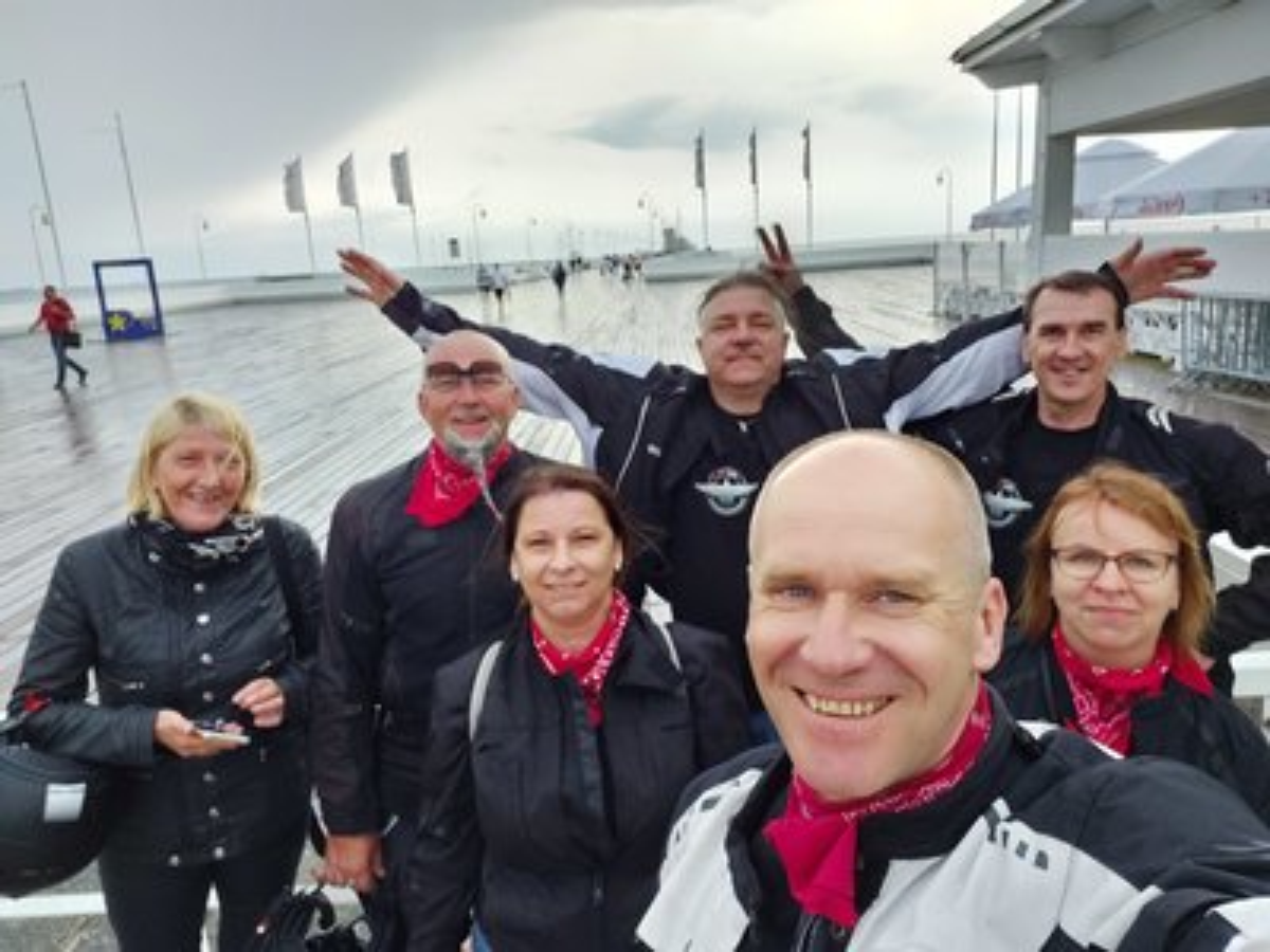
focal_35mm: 26
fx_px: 954
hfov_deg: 67.3
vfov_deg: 53.1
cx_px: 635
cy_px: 476
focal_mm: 3.75
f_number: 2
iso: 125
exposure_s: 1/100
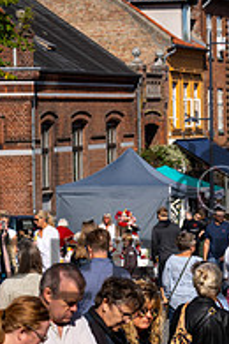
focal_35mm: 212
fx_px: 2023
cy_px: 215
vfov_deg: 9.7
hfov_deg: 6.5
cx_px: 213
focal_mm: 92
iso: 100
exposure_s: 1/1250
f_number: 5
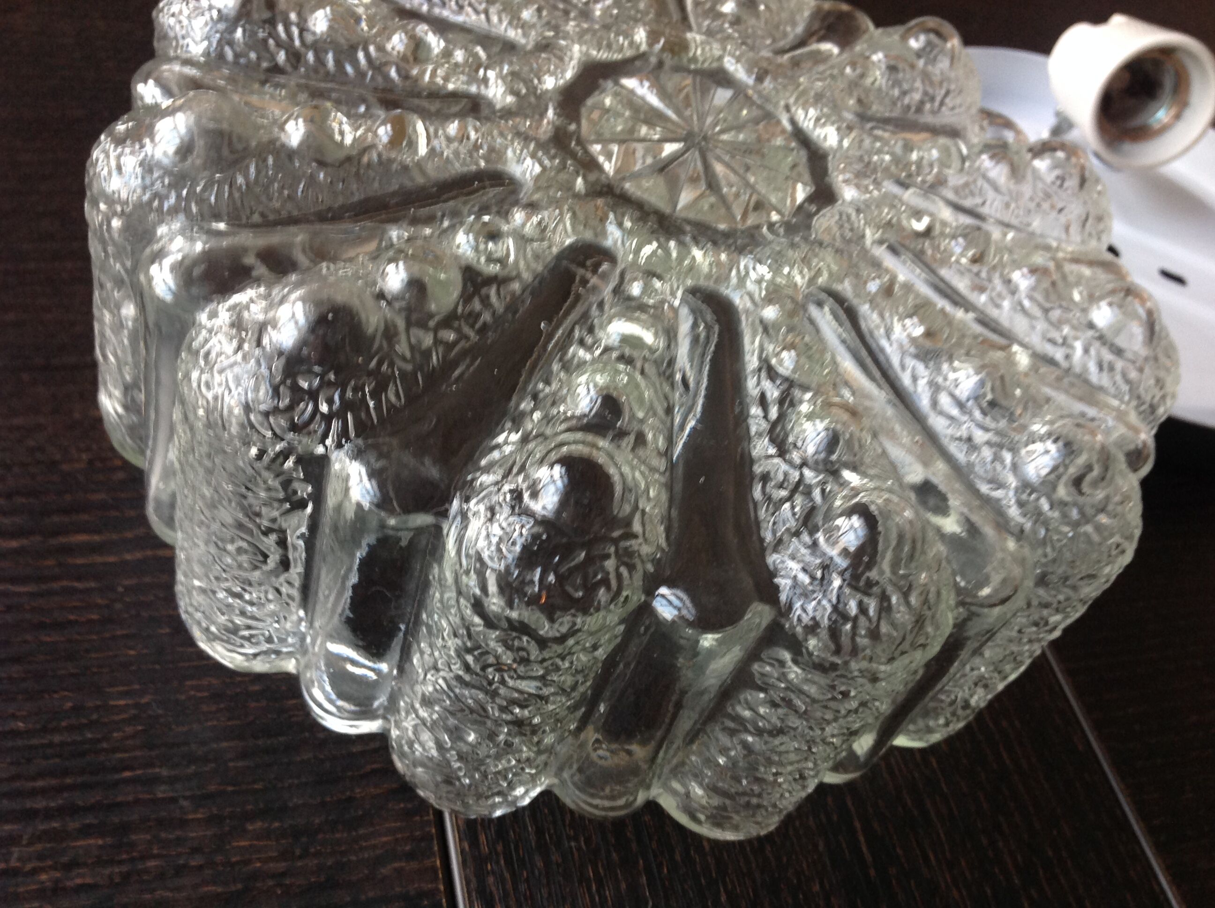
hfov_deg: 52.7
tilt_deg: -47.4
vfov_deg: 40.6
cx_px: 608
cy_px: 454
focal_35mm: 35
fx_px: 1227
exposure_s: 1/15
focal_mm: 4.28
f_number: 2.4
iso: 100
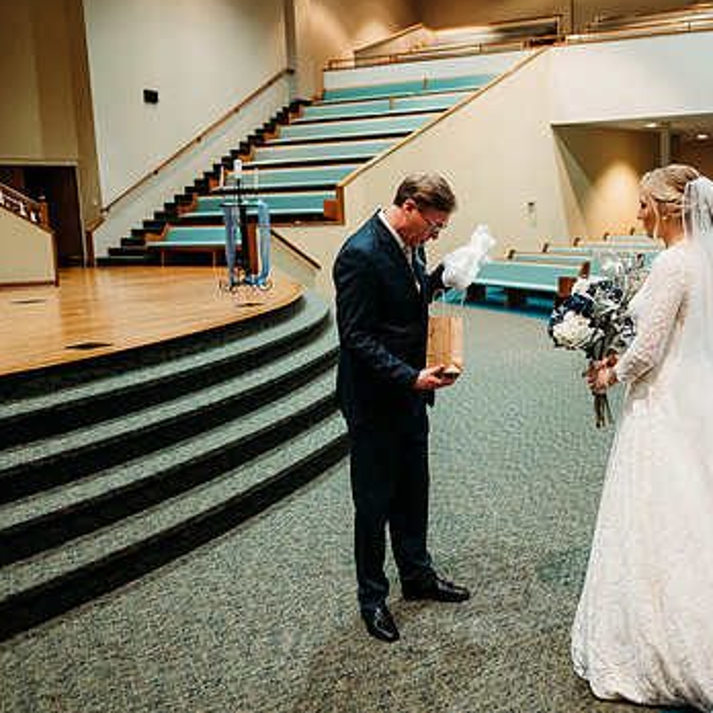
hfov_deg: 46.9
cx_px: 525
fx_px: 792
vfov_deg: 48.4
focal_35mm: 34
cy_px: 321
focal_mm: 24
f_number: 1.8
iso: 2000
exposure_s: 1/125
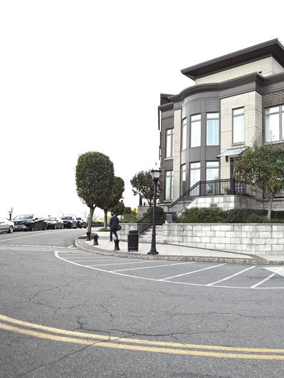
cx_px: 227
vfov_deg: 63.4
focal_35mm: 28
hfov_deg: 47.1
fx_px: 306
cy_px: 192
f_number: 1.6
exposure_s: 1/1250
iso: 100
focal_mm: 13
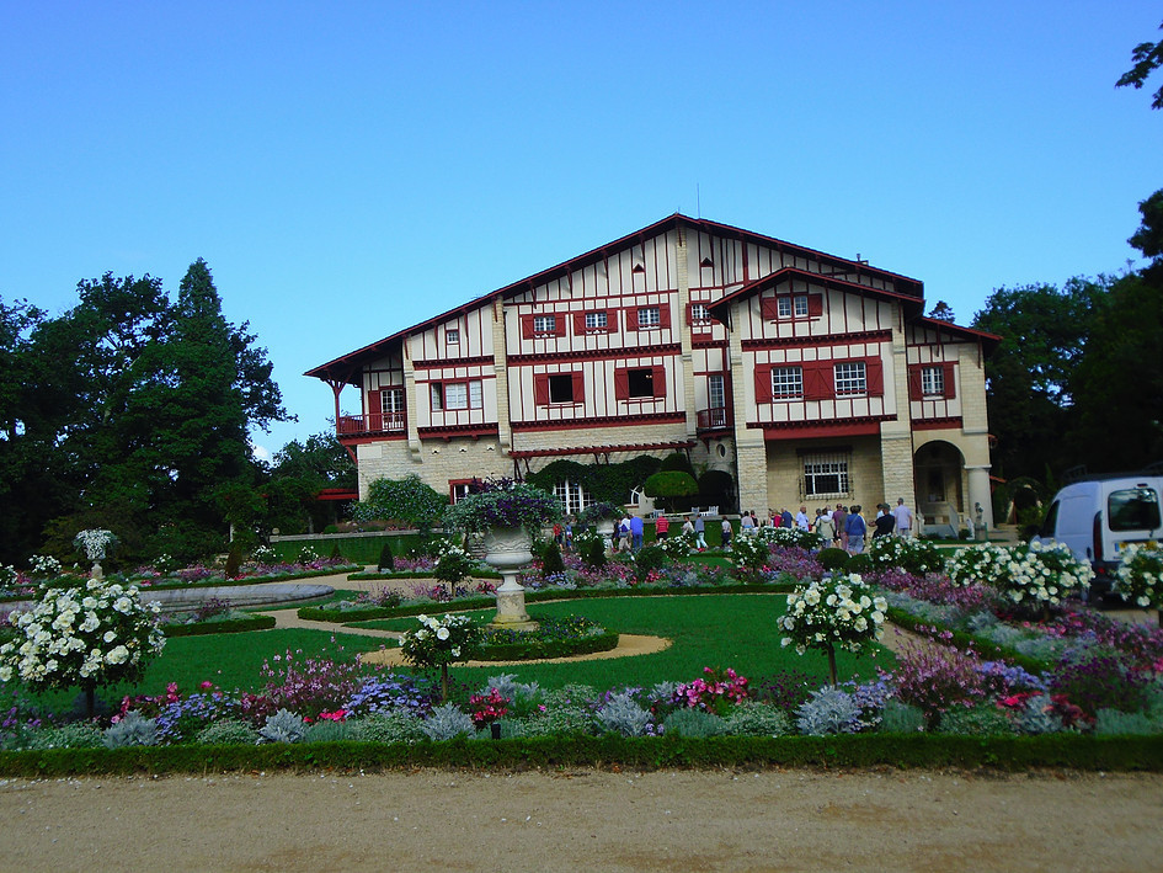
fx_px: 1411
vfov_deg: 34.4
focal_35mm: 42
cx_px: 582
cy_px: 436
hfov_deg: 44.8
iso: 100
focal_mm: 7.4
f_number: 4.1
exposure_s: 1/640
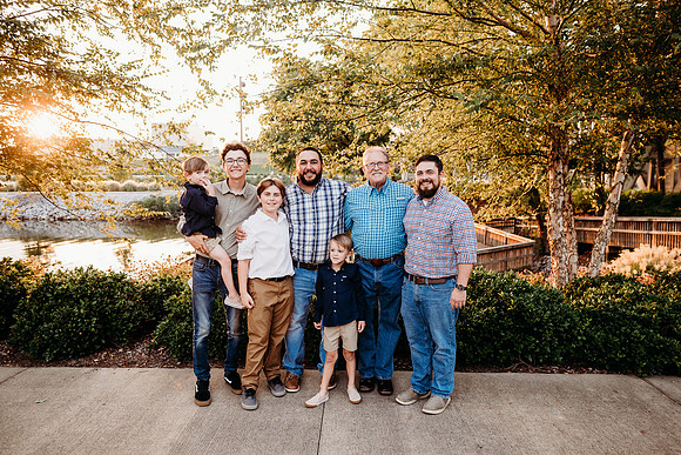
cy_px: 228
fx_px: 454
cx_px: 340
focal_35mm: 24
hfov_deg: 73.7
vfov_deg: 53.2
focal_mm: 24
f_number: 3.2
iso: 320
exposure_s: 1/200
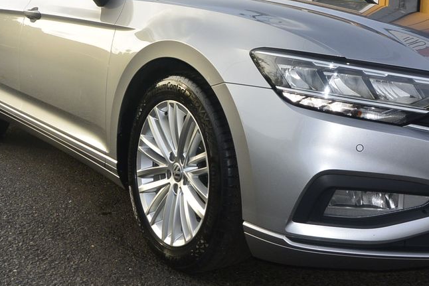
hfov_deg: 42.2
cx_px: 282
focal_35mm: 46
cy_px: 104
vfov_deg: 29.1
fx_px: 548
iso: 160
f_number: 6.3
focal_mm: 11
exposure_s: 1/250
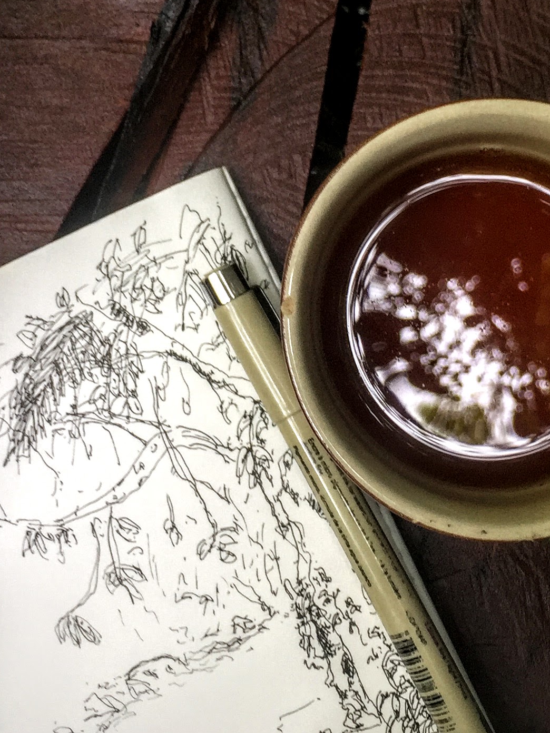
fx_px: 1441
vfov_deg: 28.3
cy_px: 221
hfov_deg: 21.6
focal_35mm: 68
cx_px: 228
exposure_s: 1/50
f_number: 2.2
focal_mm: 4.15
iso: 40
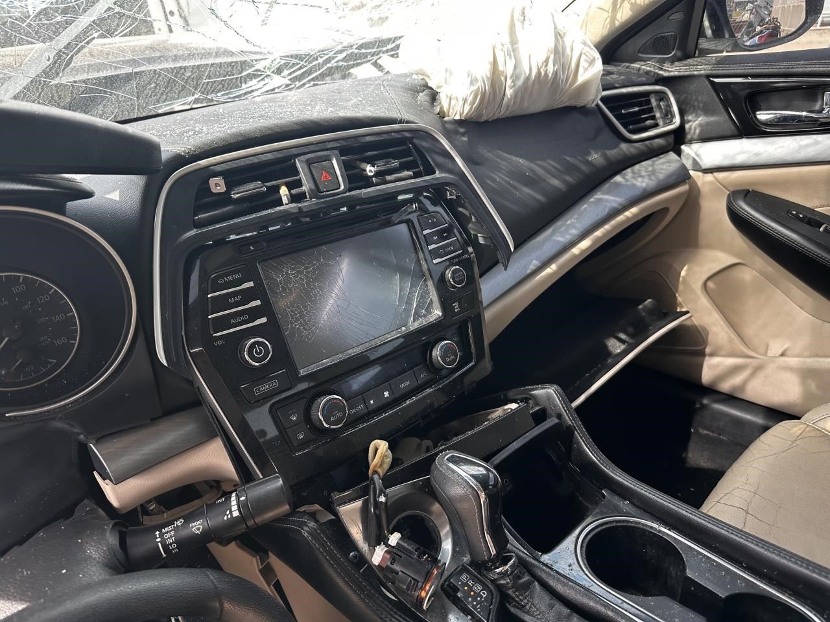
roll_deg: +5.2
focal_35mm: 24
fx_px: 575
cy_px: 311
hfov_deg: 71.6
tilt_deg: -25.7
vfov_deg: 56.8
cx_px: 415
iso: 100
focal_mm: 6.86
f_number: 1.78
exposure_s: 1/150
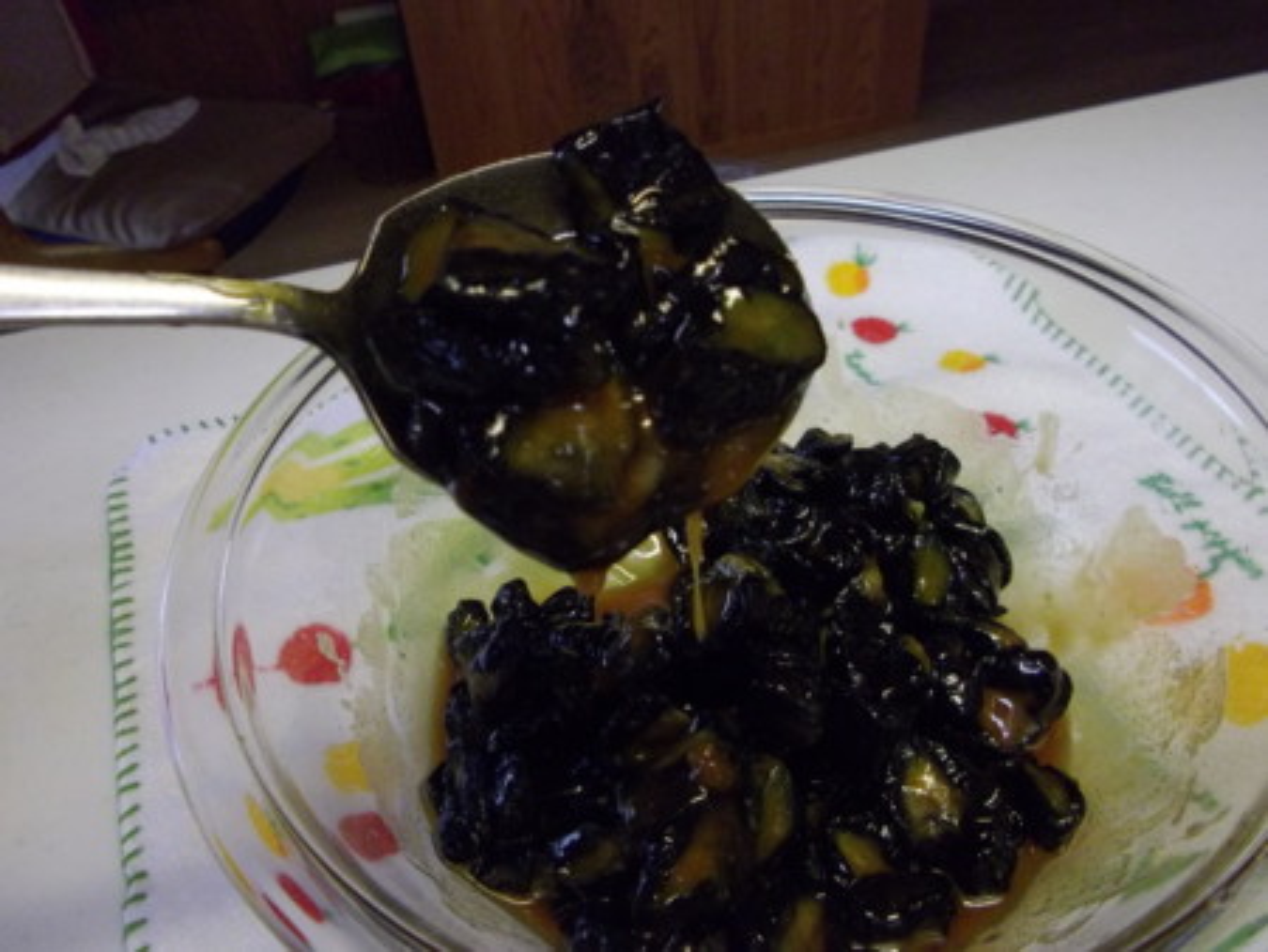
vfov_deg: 51.4
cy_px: 476
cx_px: 634
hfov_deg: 65.3
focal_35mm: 27
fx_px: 990
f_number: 3.2
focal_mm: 4.9
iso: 513
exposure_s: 1/50
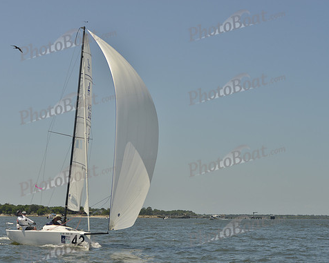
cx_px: 153
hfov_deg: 23.8
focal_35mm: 80
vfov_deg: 19.2
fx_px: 779
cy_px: 133
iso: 280
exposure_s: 1/1000
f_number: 8
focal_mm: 70
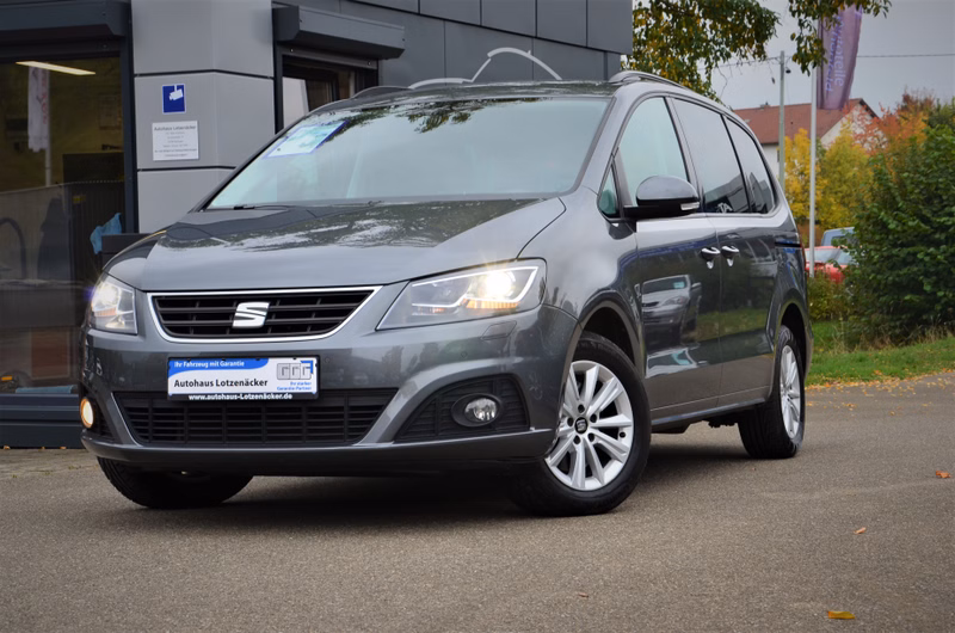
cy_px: 316
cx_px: 478
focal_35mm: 75
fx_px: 1986
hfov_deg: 27.0
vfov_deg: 18.1
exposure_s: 1/80
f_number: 10
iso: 200
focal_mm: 50
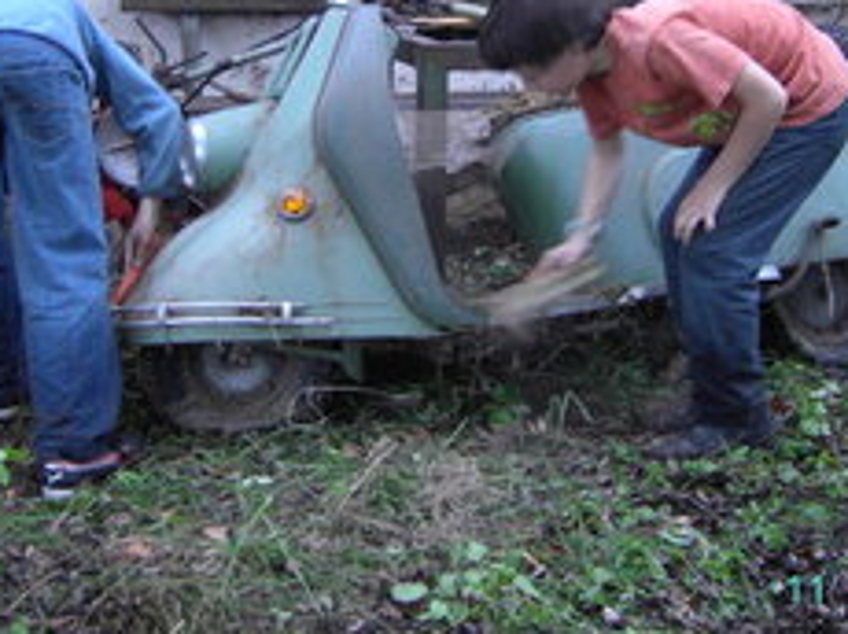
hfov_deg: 31.7
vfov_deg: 23.6
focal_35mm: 61
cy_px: 133
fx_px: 1493
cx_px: 387
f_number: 2.8
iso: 50
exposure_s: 1/55
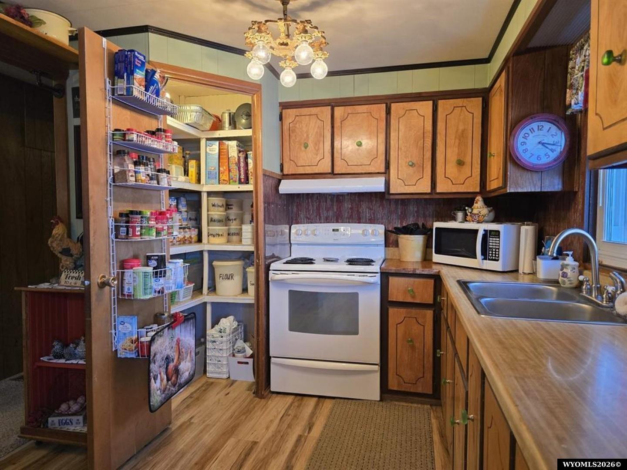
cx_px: 314
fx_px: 417
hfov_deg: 73.9
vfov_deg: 58.9
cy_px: 235
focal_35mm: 23
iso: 320
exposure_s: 1/120
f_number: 1.7
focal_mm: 6.3
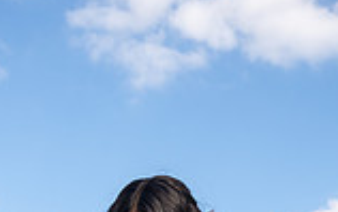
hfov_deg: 17.1
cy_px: 469
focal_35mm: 122
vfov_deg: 9.8
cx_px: 126
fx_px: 1125
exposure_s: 1/400
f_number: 7.1
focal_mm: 42
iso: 160
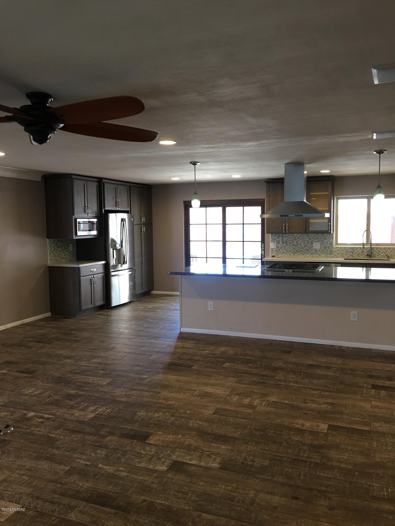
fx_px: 441
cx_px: 198
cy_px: 263
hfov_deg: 48.2
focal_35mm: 29
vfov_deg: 61.7
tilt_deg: -3.4
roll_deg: +0.7
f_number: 2.2
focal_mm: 4.15
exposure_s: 1/15
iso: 50
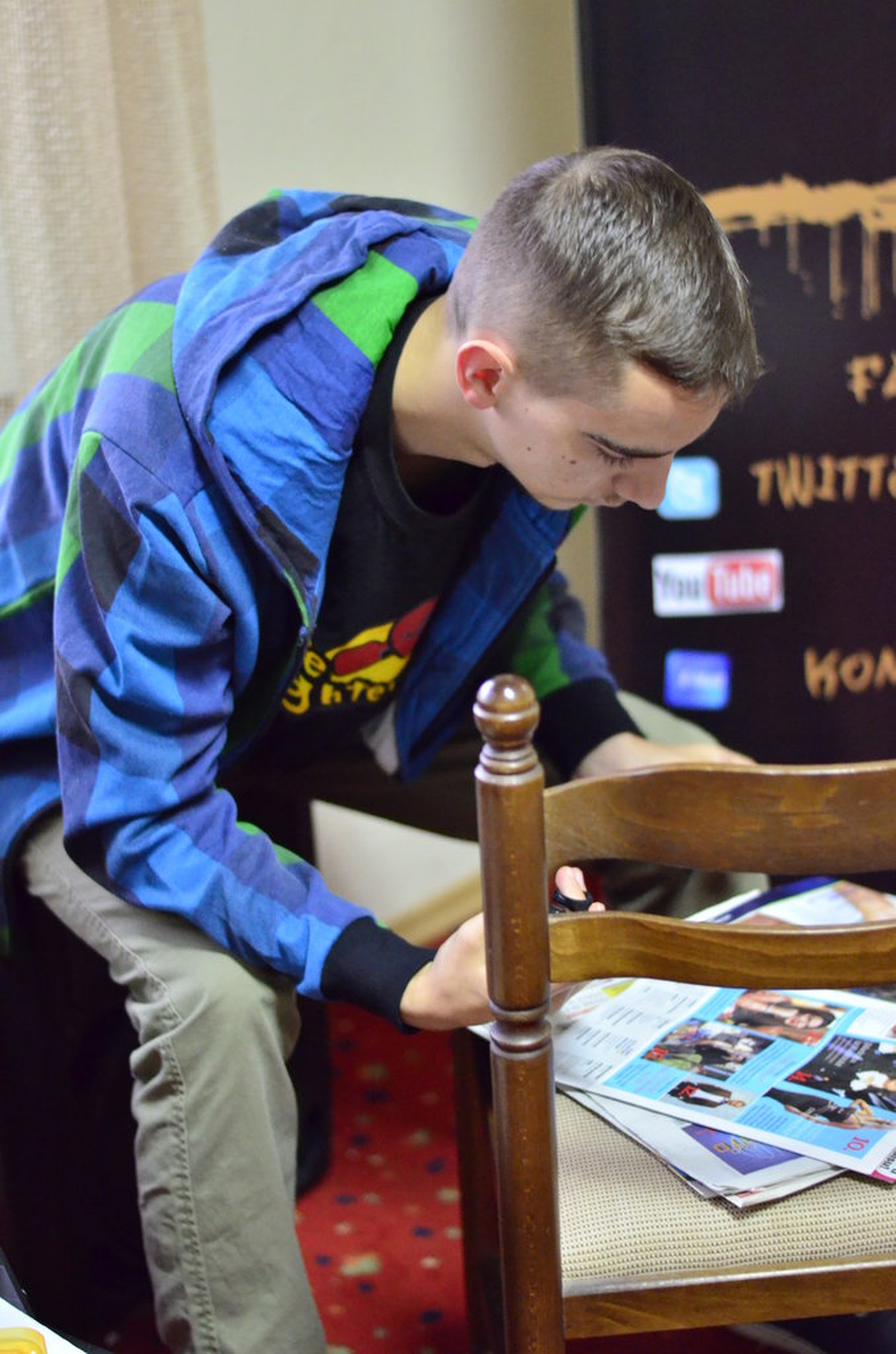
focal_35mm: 75
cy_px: 677
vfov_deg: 27.0
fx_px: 2813
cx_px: 448
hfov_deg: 18.1
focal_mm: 50
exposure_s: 1/125
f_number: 1.8
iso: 2800
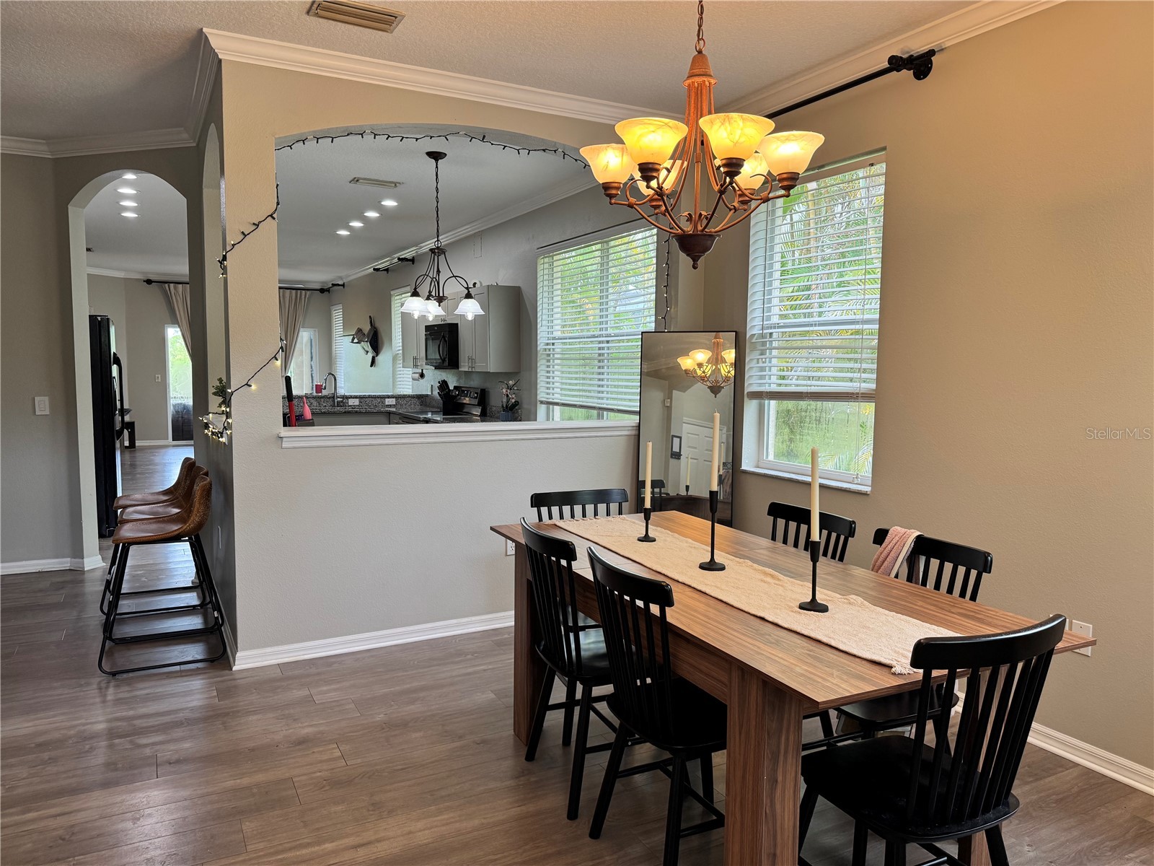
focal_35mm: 24
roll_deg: -0.6
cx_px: 577
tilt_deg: -5.2
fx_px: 800
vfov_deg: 56.8
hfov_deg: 71.6
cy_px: 433
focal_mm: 6.76
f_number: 1.78
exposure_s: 1/120
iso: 125
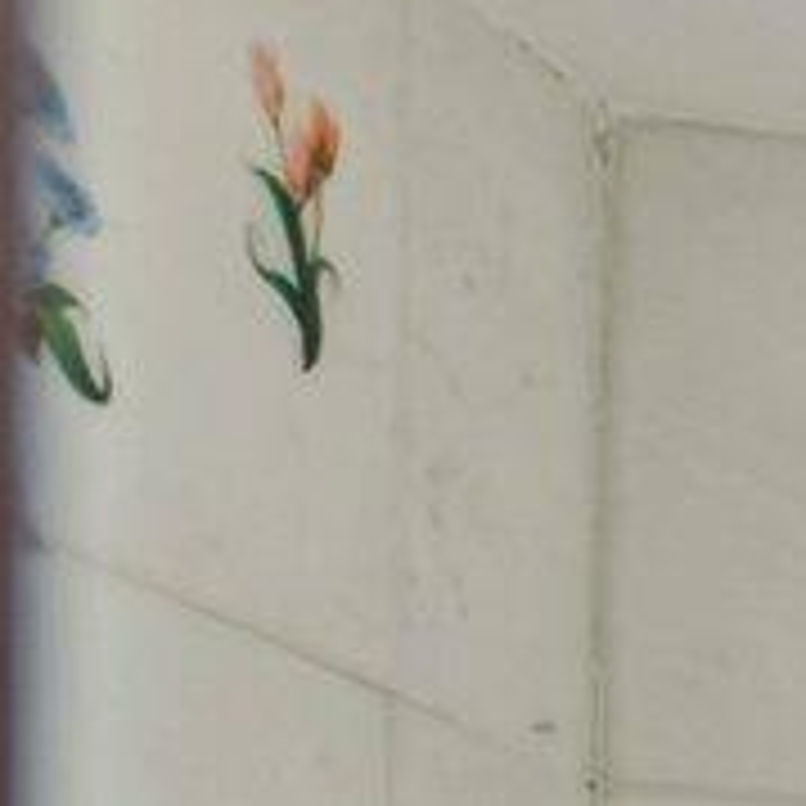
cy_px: 1632
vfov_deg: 11.5
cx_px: 4431
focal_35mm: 136
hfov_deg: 5.7
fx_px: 3583
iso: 200
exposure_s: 1/3.33
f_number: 9
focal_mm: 14
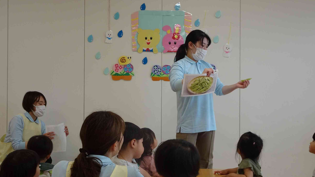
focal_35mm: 44
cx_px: 158
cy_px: 108
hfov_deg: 46.4
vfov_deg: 27.0
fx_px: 368
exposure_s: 1/60
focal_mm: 6.8
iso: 125
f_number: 4
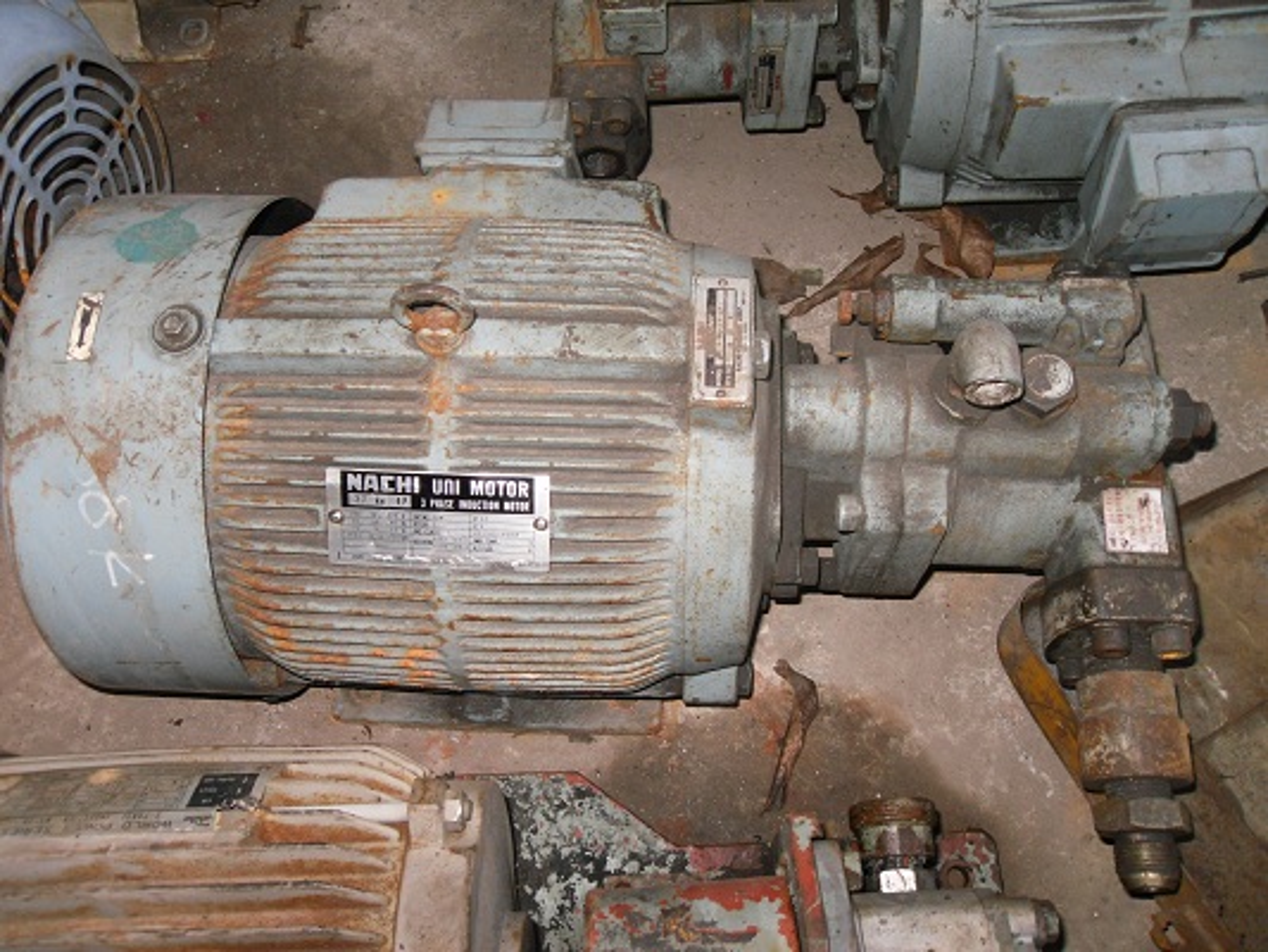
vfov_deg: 40.7
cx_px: 634
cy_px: 476
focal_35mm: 35
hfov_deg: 52.6
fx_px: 1282
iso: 100
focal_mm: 6.3
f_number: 8.2
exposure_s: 1/45
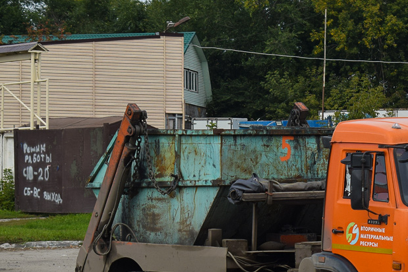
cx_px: 358
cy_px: 192
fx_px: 1813
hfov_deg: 12.7
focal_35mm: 160
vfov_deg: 8.6
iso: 200
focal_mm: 55
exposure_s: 1/800
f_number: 6.3
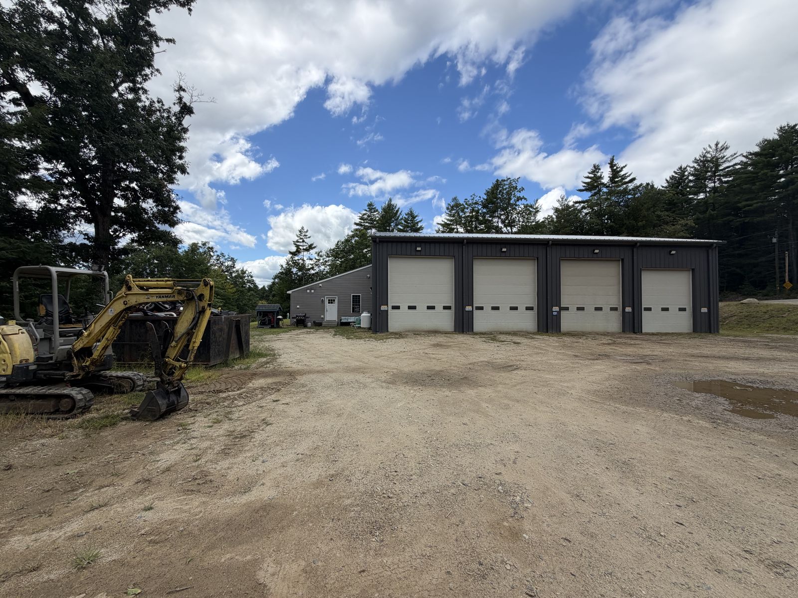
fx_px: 323
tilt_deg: +1.5
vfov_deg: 85.7
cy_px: 299
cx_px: 399
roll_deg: -0.4
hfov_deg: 102.1
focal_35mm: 14
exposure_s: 1/770
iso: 25
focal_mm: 2.22
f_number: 2.2
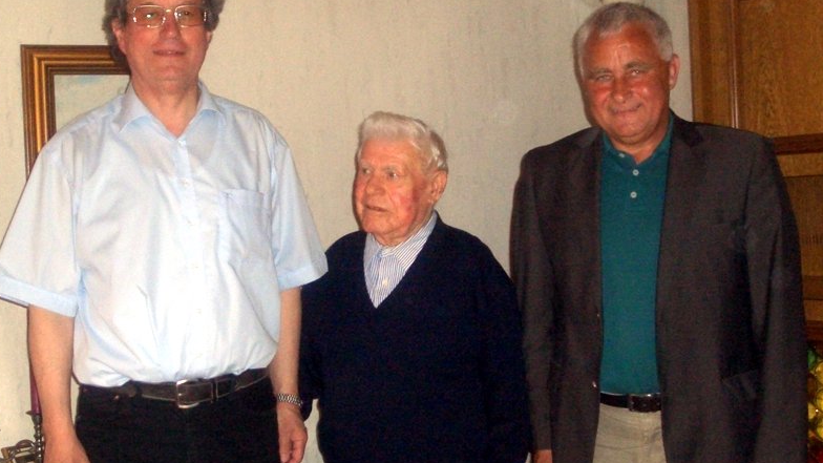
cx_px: 404
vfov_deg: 29.7
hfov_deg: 50.5
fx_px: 873
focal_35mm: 40
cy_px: 254
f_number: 4
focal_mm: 4.8
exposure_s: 1/40
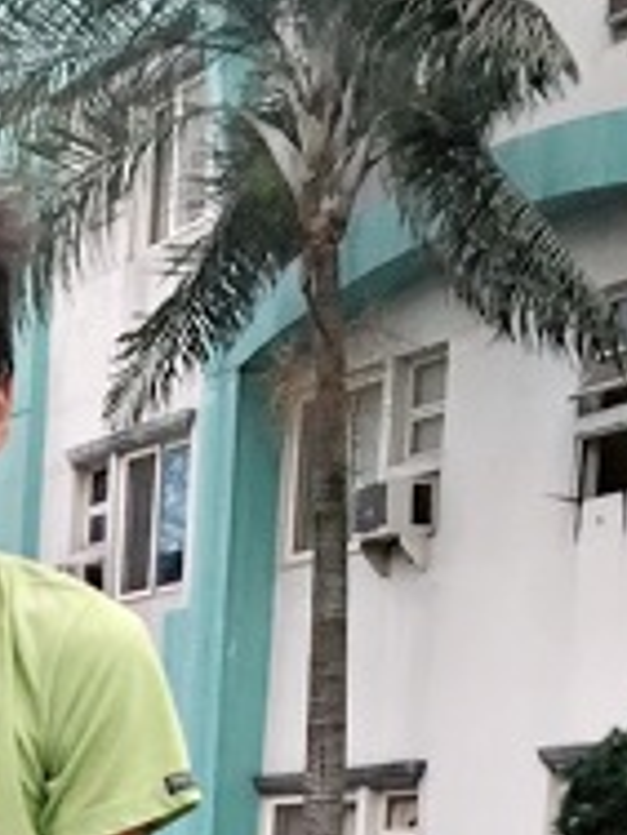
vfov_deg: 15.8
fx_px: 2777
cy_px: 1219
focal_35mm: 115
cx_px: -200
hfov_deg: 12.5
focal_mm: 4.15
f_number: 2.2
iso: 160
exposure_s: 1/30
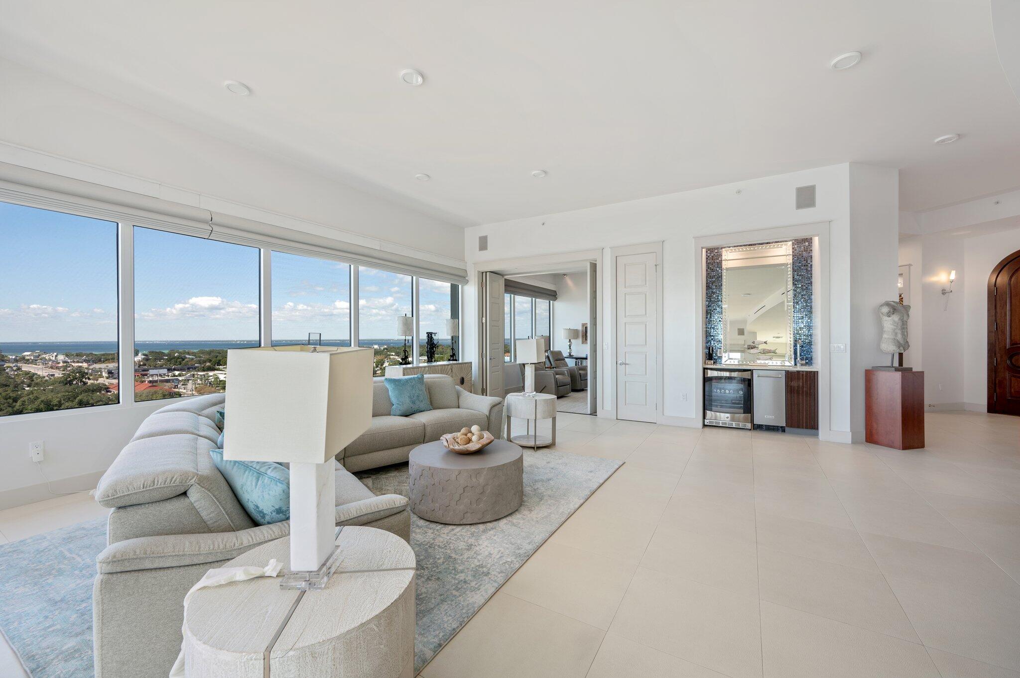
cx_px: 510
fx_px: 396
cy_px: 339
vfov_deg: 81.1
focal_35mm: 14
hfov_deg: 104.3
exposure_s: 1/4
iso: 250
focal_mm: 14
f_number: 8
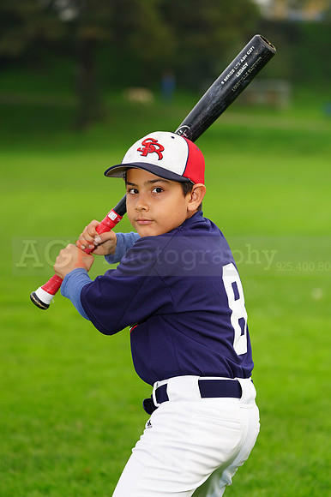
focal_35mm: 175
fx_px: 2416
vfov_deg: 11.8
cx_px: 166
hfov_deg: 7.8
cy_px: 248
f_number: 5.6
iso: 200
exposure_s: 1/250
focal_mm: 175
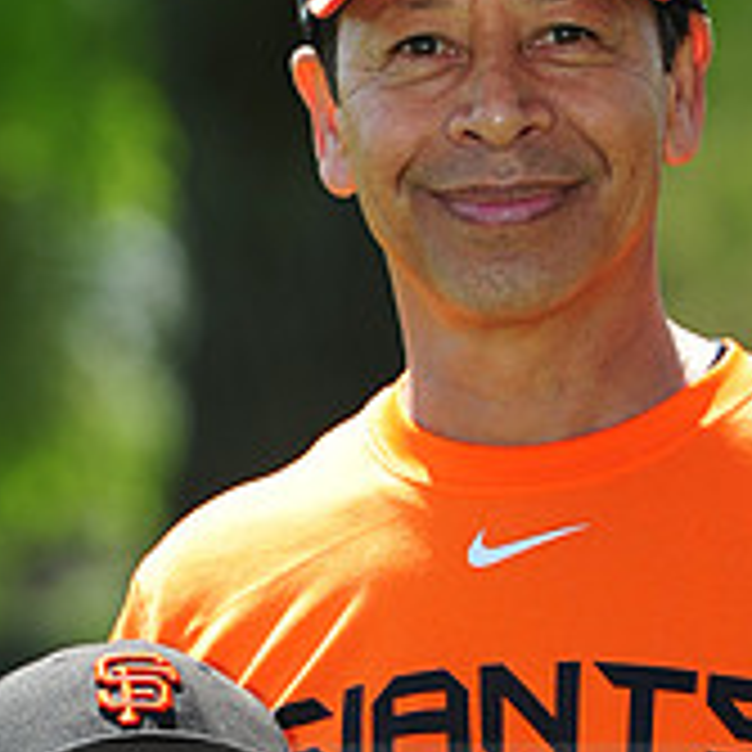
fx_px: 12682
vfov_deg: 3.4
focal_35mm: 516
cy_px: 806
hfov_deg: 3.4
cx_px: 437
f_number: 5.6
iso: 200
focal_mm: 175
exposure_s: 1/500
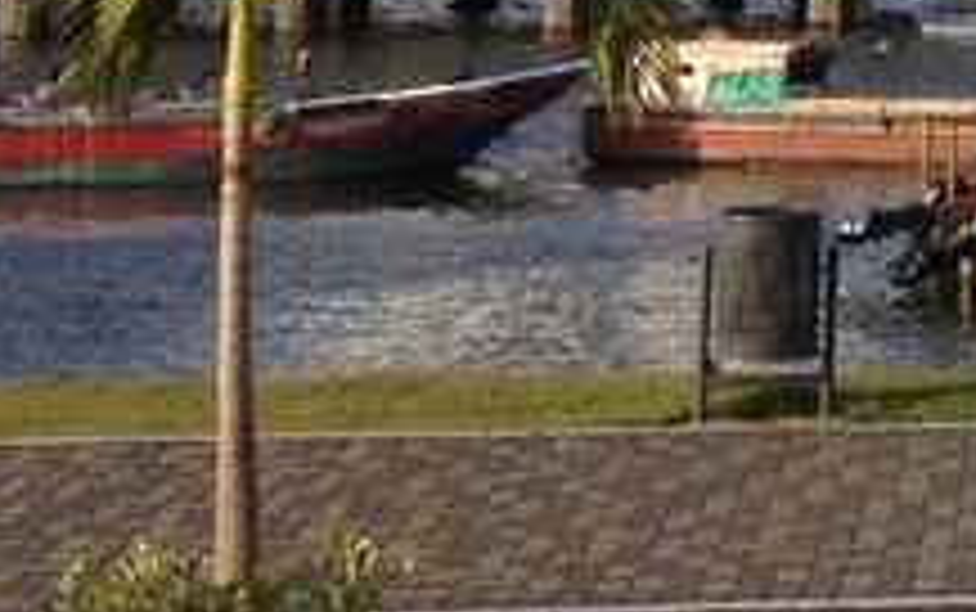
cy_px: -680
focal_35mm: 273
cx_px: 3261
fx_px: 7267
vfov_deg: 4.7
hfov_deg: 6.7
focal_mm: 4.28
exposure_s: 1/1623
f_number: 2.4
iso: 50
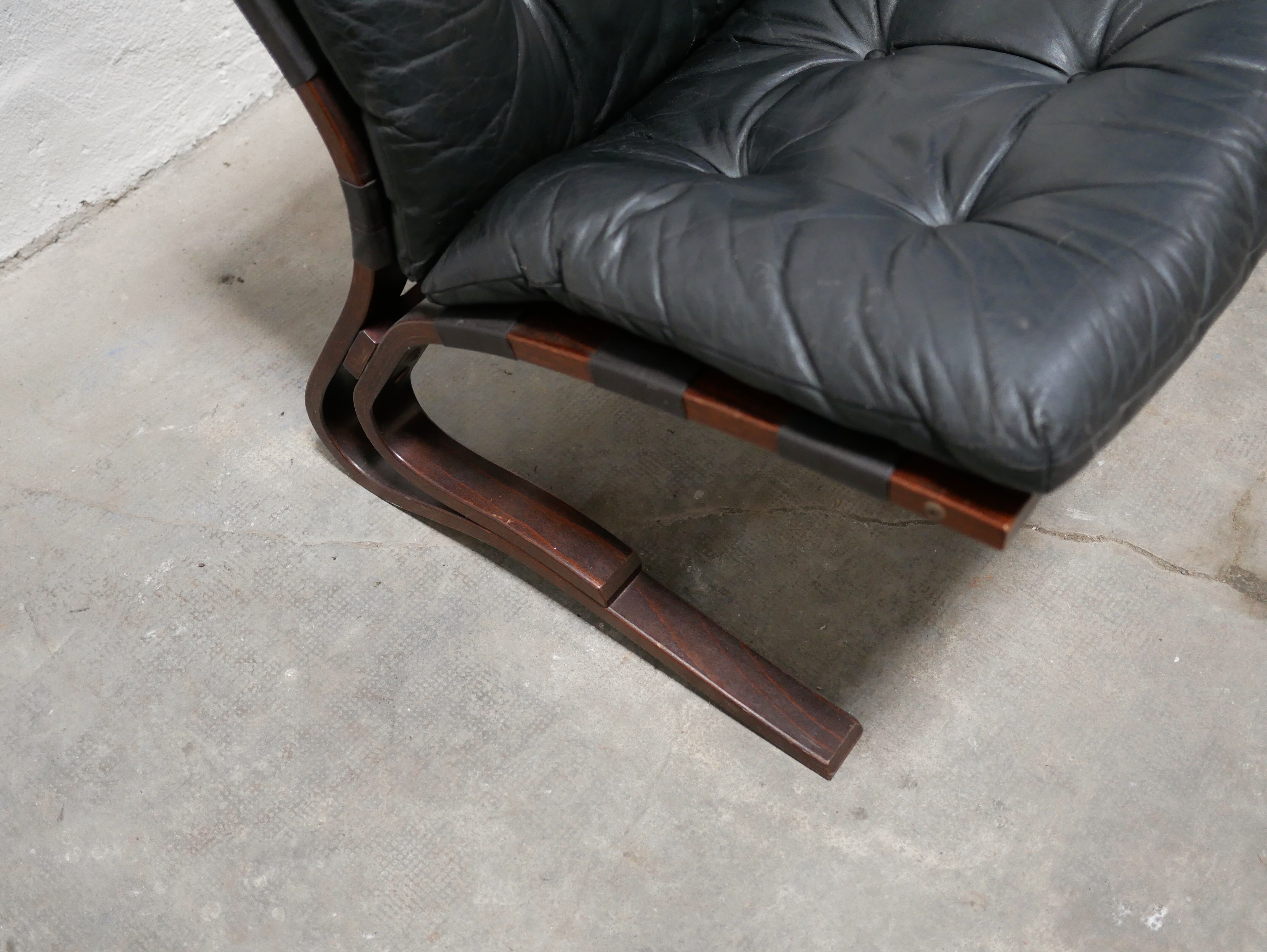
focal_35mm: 40
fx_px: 1465
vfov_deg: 36.0
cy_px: 476
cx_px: 634
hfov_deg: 46.8
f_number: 1.7
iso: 800
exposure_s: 1/60
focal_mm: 20
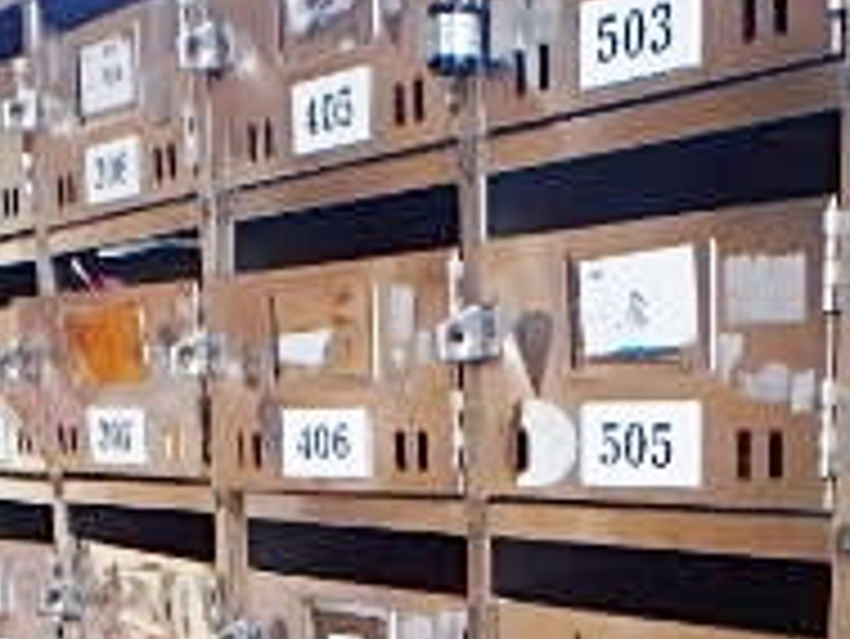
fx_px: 1745
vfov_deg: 19.1
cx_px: 499
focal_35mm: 71
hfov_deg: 27.3
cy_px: 837
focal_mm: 3.7
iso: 200
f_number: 3.5
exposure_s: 1/30
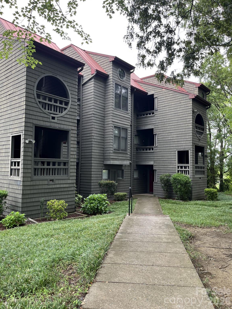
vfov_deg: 67.3
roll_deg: +0.4
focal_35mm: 26
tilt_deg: +1.1
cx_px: 116
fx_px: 232
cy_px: 154
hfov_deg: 53.1
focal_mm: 5.1
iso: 40
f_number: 1.6
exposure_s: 1/170
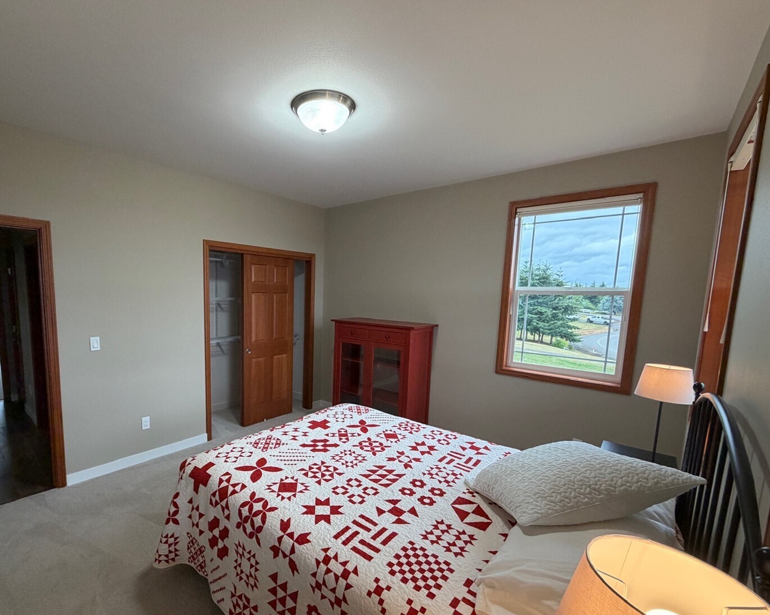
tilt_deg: -8.1
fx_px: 365
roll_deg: -1.4
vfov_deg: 80.2
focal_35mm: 16
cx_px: 324
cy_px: 335
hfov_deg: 92.4
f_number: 2.2
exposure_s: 1/120
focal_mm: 2.22
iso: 250
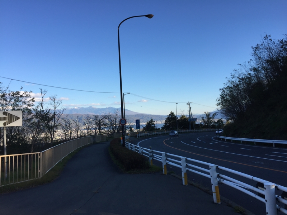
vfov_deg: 48.2
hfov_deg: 61.7
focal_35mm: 29
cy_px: 108
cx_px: 144
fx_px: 240
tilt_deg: +2.4
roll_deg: +2.9
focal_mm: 4.15
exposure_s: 1/1163
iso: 32
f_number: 2.2
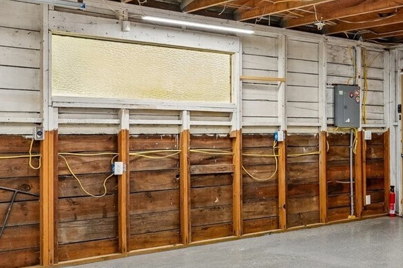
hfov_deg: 33.5
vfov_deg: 27.5
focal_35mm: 49
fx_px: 548
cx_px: 473
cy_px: 141
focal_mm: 17
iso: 400
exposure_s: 1/15
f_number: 8
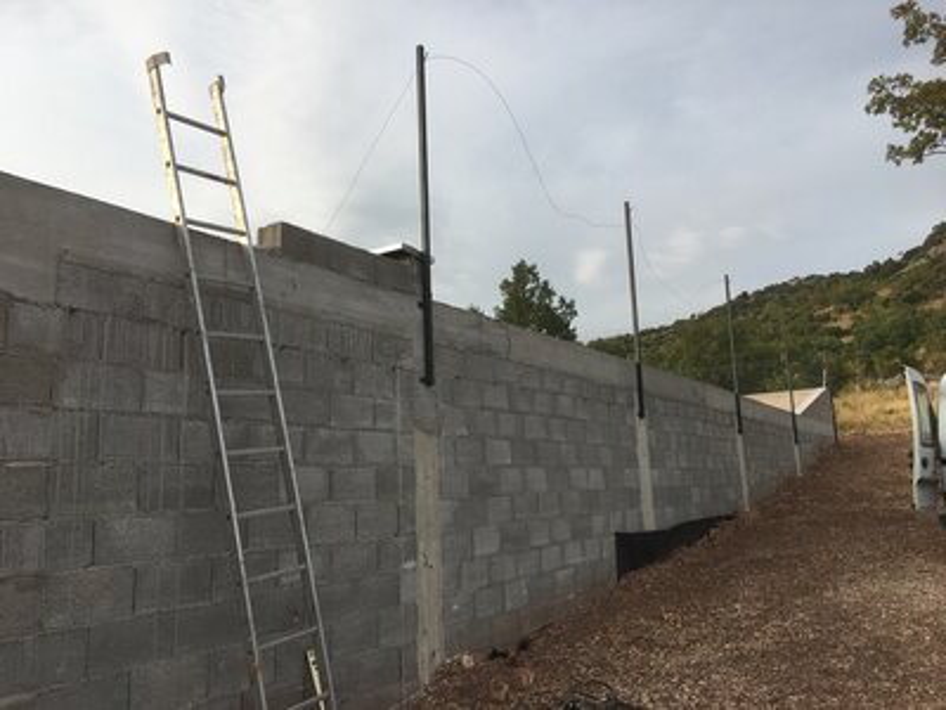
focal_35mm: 29
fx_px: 793
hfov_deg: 61.7
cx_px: 473
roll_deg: +2.7
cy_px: 355
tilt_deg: +11.6
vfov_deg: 48.2
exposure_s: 1/874
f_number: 2.2
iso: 25
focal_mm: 4.15
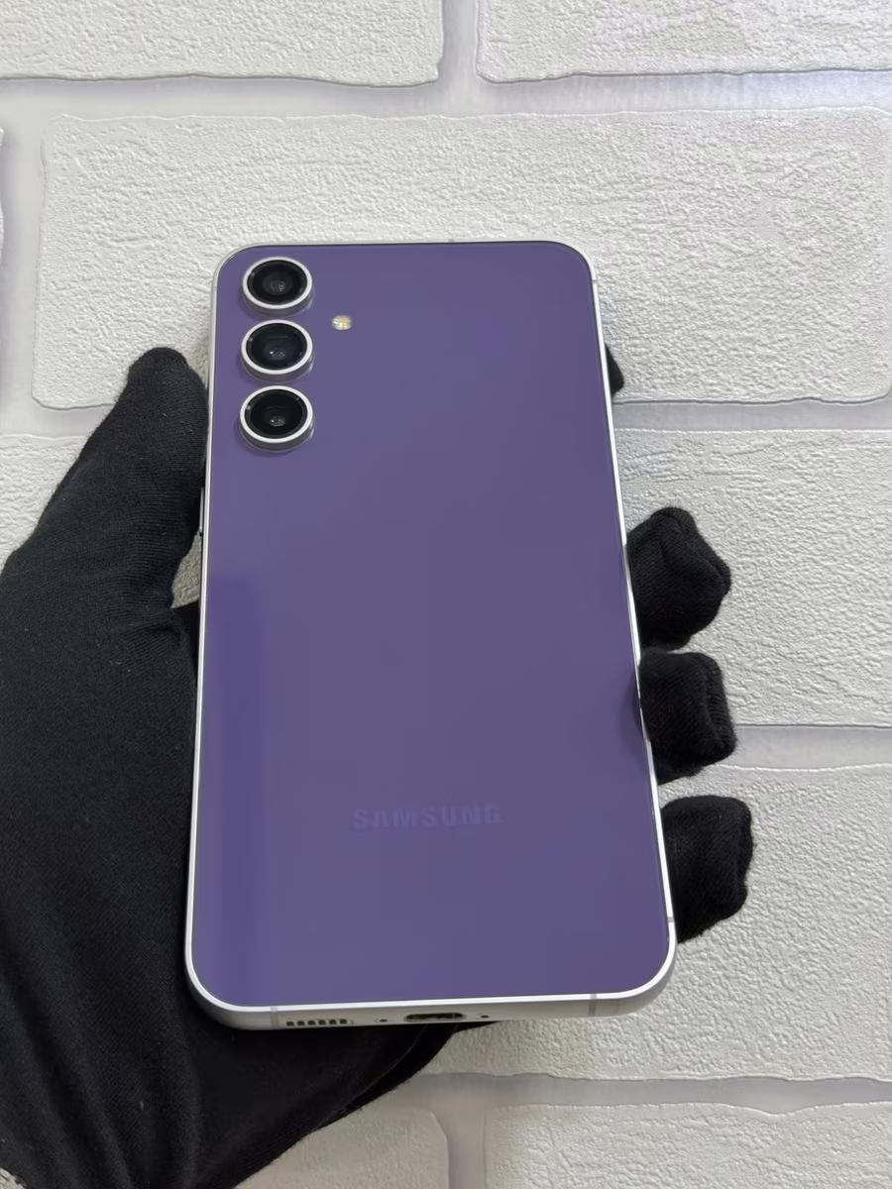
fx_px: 1649
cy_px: 594
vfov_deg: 39.7
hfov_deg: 30.3
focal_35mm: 48
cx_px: 446
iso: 64
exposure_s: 1/50
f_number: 1.78
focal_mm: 6.76
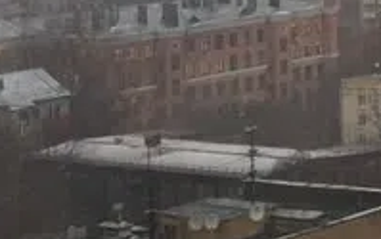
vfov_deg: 8.5
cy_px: -218
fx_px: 1539
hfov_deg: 11.9
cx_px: 854
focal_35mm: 148
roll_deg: +2.0
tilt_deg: +2.6
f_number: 2.2
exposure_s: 1/50
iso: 32
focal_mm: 4.15
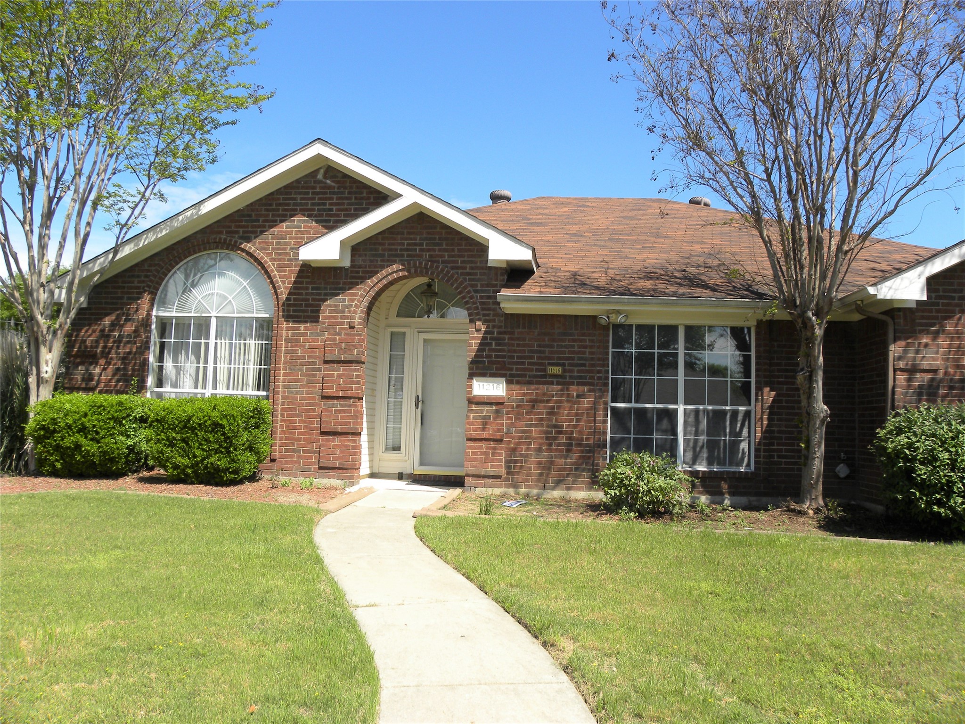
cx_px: 482
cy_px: 362
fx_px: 725
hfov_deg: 67.3
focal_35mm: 26
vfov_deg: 53.1
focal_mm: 4.6
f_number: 5.6
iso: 64
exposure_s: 1/217
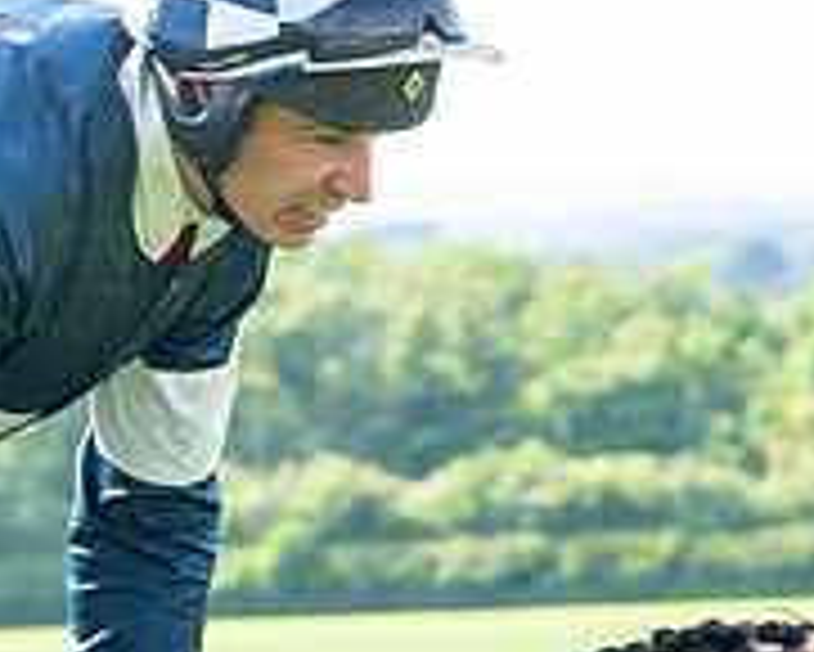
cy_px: 916
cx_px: 169
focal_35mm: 492
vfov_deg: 3.1
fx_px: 11859
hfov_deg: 3.9
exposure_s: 1/640
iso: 400
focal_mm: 70
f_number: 5
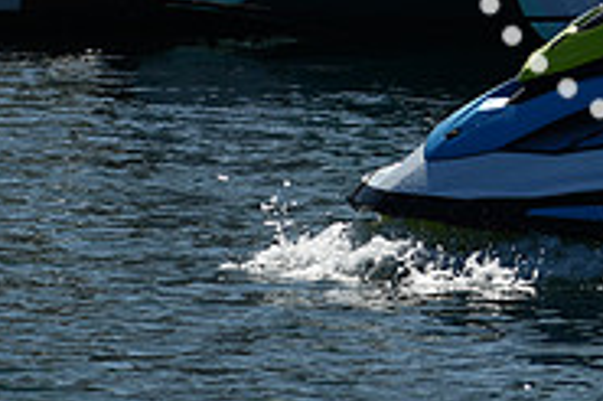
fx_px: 10225
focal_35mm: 611
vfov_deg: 2.2
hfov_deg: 3.4
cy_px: -161
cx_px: 746
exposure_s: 1/640
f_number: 9
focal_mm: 130
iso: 100
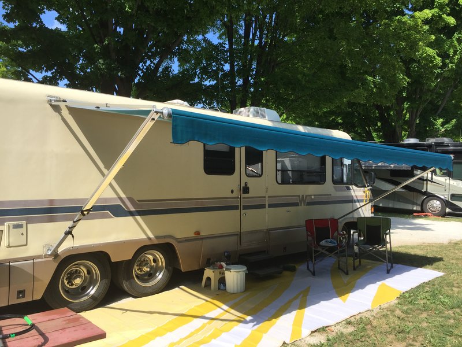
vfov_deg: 48.2
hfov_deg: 61.7
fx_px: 387
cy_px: 174
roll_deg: -3.5
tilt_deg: -1.3
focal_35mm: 29
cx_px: 231
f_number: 2.2
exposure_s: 1/1068
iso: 32
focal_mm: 4.15
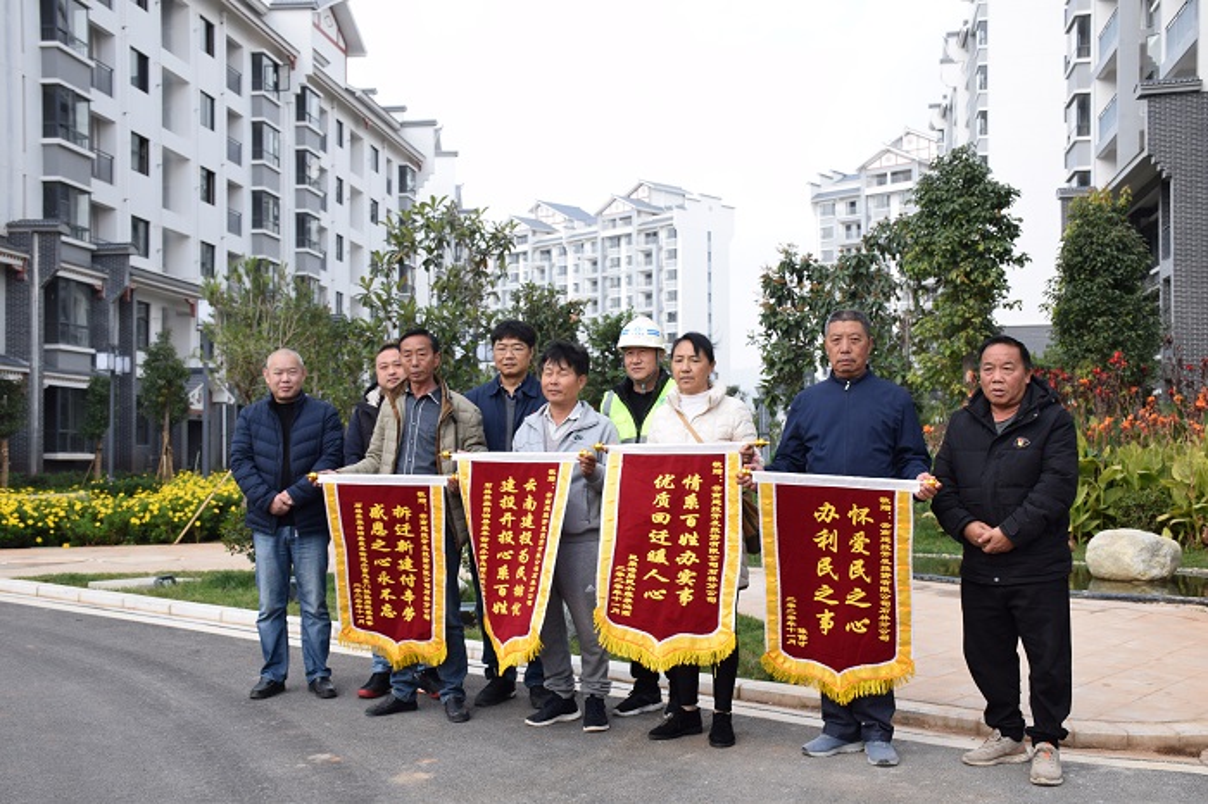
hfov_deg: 49.6
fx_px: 1308
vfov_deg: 34.2
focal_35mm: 39
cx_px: 604
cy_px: 402
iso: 320
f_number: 8
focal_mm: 26
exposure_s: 1/250
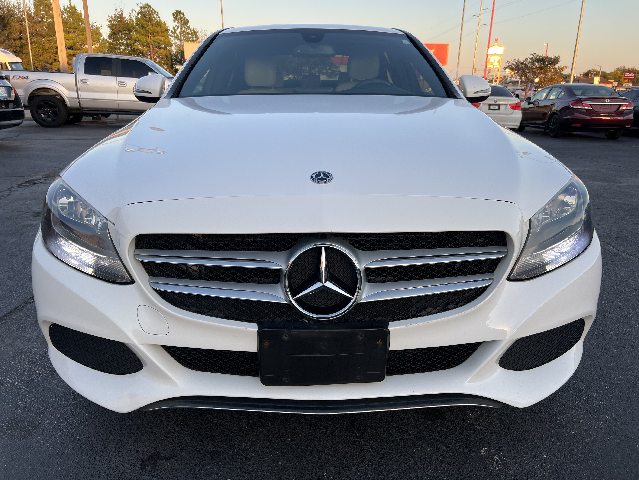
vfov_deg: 53.1
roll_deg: -1.3
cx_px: 320
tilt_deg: -18.5
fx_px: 480
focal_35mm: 26
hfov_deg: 67.3
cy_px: 240
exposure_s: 1/696
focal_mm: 5.7
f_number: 1.5
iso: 50
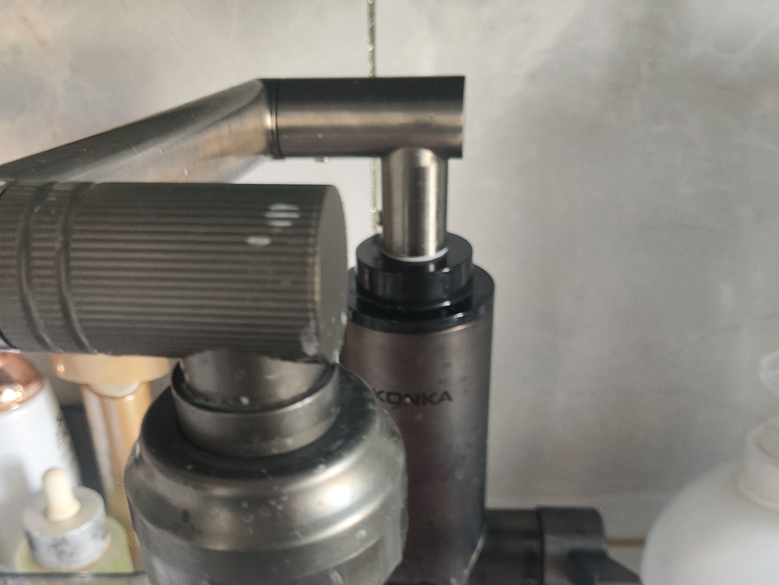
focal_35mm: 35
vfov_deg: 40.3
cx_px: 351
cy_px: 379
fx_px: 788
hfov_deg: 52.5
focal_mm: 4.68
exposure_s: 1/33.3
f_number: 1.8
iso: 510
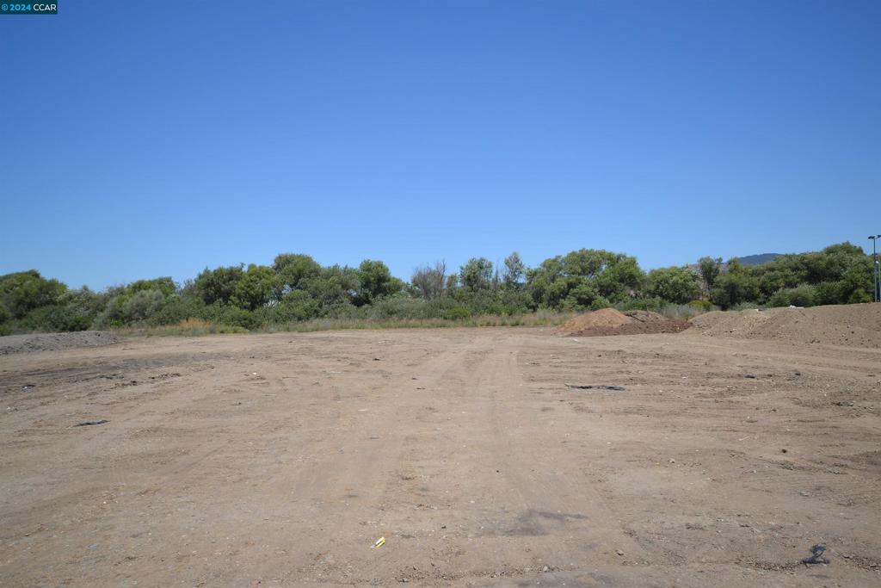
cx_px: 440
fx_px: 734
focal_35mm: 30
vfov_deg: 43.6
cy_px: 294
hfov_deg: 61.9
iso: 100
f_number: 8
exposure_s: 1/250
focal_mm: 20
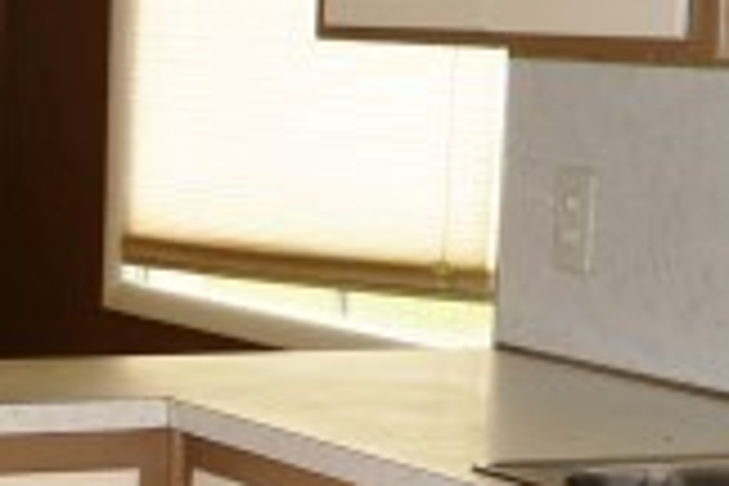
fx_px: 2844
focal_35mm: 140
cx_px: -220
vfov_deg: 9.7
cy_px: 508
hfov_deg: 14.0
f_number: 4
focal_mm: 19
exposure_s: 1/160
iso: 160
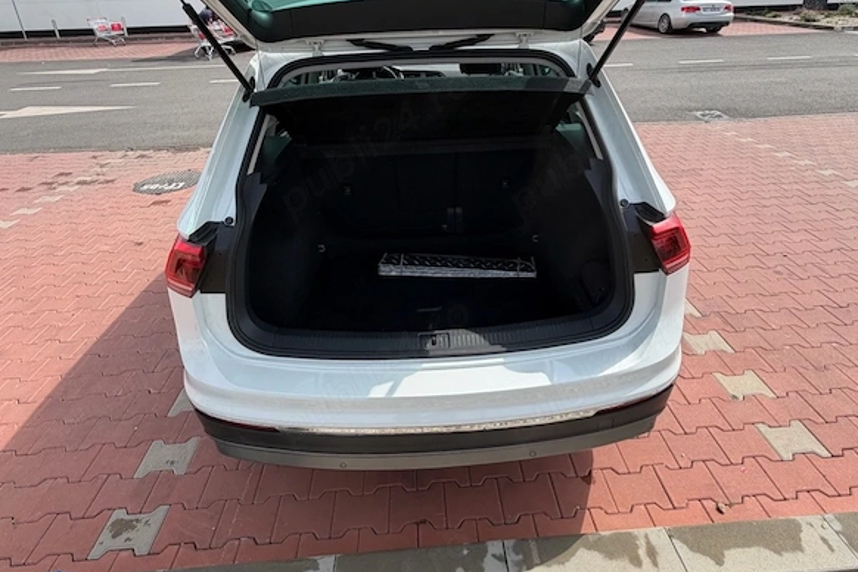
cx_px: 433
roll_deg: +1.6
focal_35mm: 20
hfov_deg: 84.0
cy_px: 178
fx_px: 477
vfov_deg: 60.1
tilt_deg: -21.2
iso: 32
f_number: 2.2
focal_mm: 2.22
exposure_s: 1/770
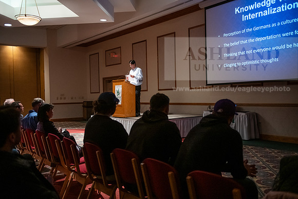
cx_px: 149
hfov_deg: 53.1
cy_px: 100
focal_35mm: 36
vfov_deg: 36.9
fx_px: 298
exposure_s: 1/160
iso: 3200
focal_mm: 36
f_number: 2.8
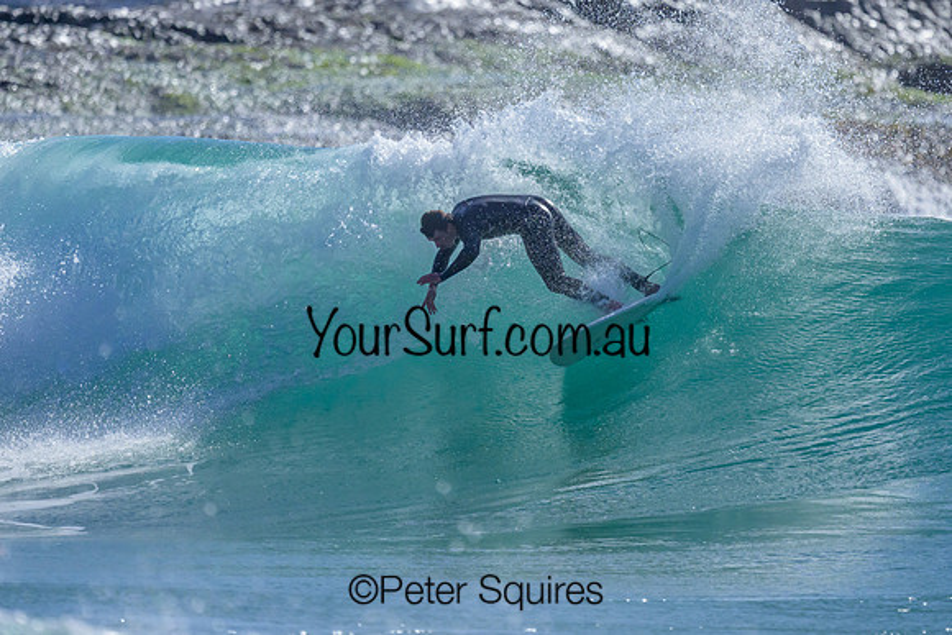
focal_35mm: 1078
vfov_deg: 1.3
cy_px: 307
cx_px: 539
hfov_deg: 1.9
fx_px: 28500
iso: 2000
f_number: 6.3
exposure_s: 1/2000
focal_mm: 800
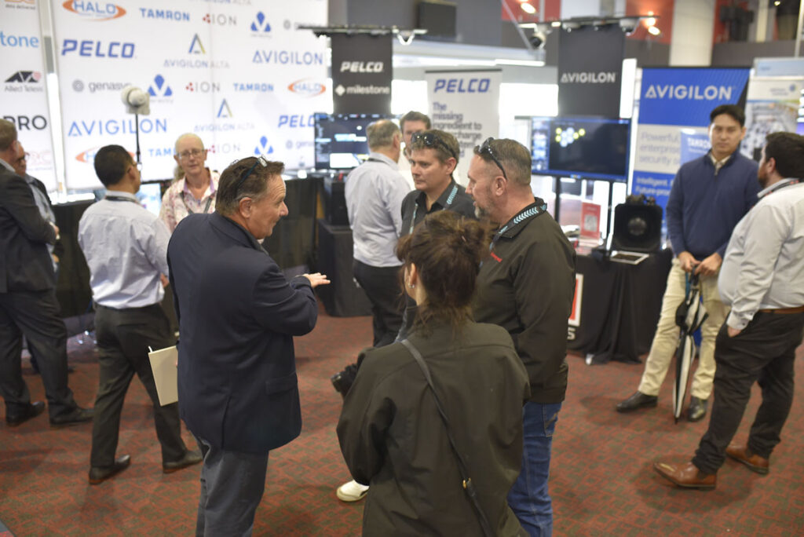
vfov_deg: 37.9
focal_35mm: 35
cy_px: 268
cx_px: 402
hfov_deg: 54.4
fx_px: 782
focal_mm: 35
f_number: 2.5
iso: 800
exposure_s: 1/60
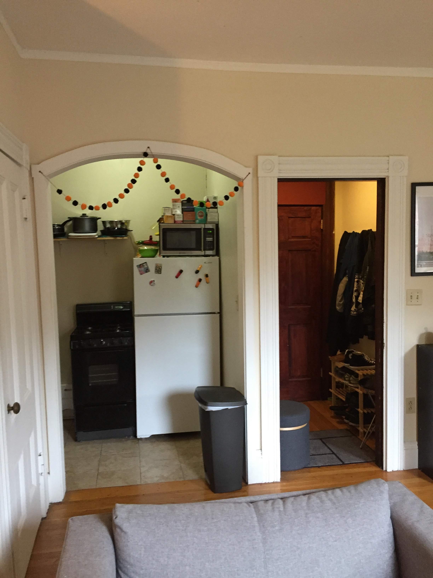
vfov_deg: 61.7
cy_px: 289
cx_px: 216
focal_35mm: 29
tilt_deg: -6.4
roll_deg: +2.3
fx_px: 484
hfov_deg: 48.2
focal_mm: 4.15
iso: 125
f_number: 2.2
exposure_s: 1/30
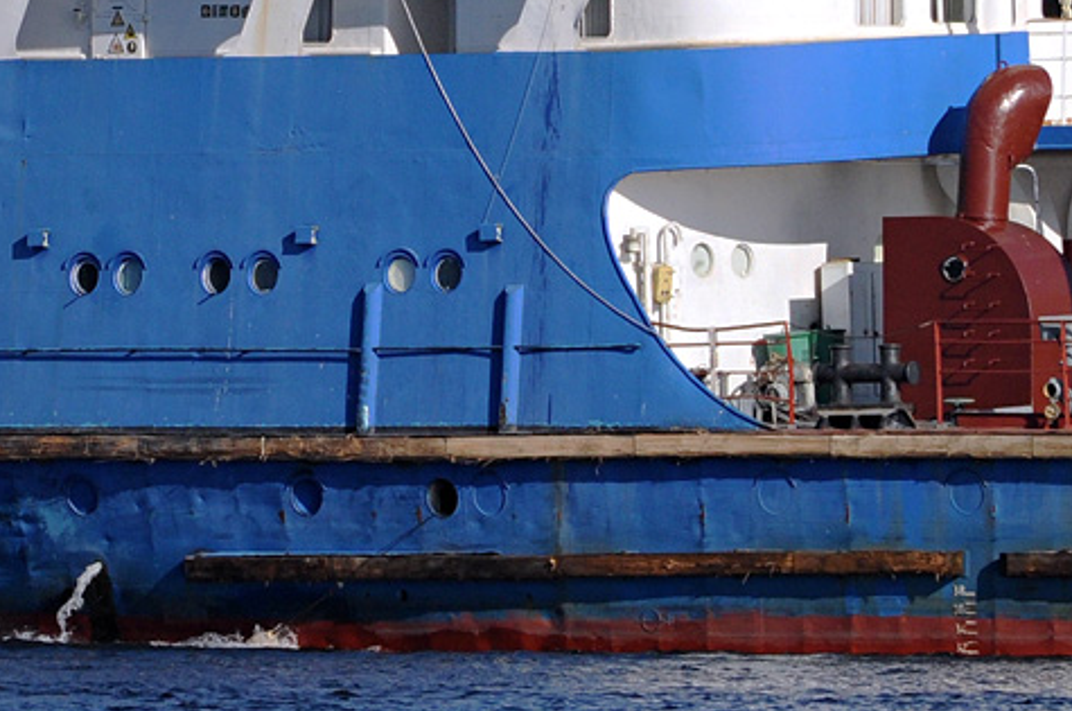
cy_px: 105
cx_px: 370
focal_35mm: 796
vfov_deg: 1.7
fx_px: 23663
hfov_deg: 2.6
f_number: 7.1
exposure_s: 1/3200
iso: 400
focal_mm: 210
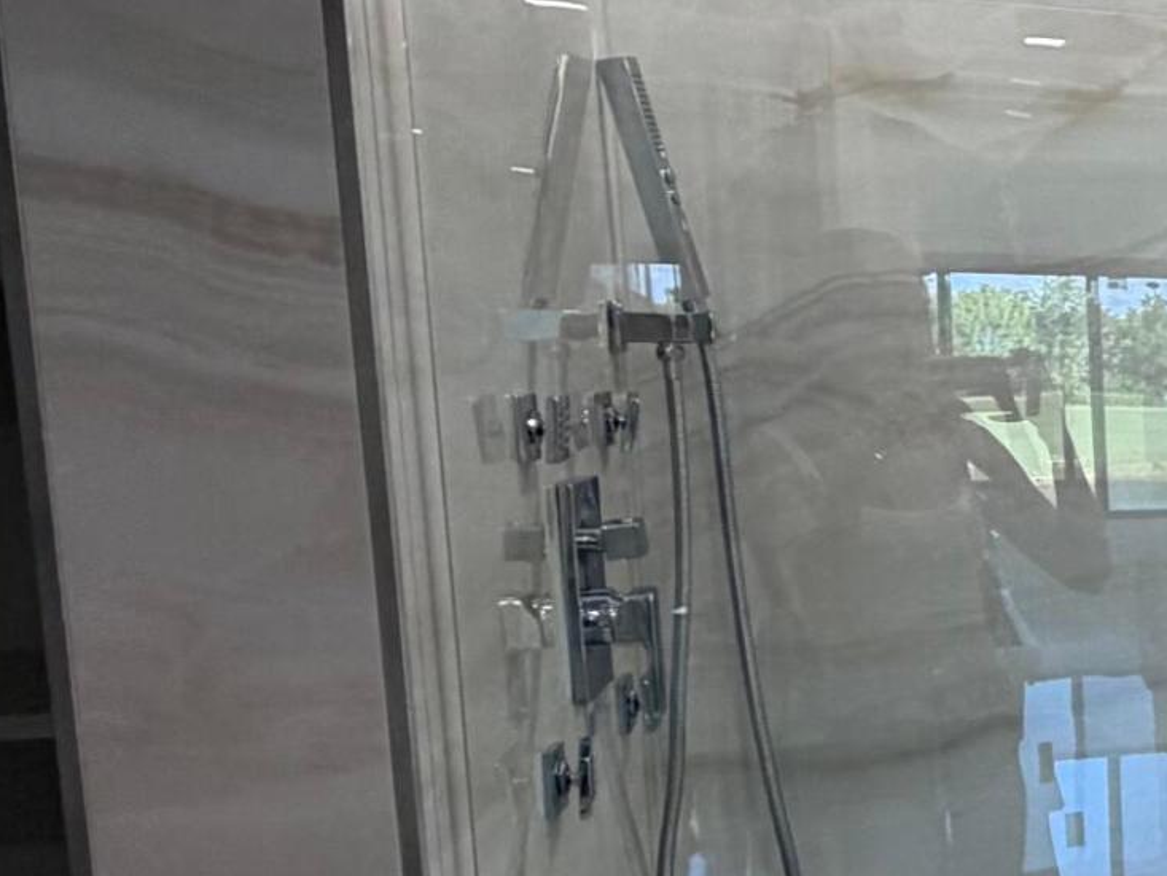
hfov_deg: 25.1
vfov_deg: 26.4
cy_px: 612
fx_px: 1855
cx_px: 1817
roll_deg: -0.5
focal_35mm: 55
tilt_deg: -6.1
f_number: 2.2
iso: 125
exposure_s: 1/121
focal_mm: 2.22
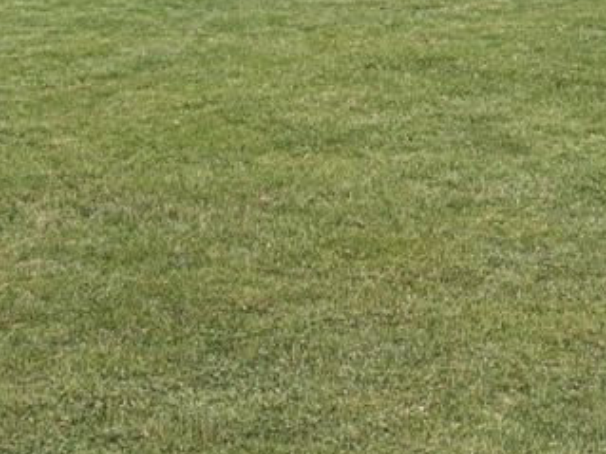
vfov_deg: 25.8
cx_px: 684
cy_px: -188
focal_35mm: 45
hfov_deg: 35.3
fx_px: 787
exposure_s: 1/876
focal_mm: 2.22
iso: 20
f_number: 2.2
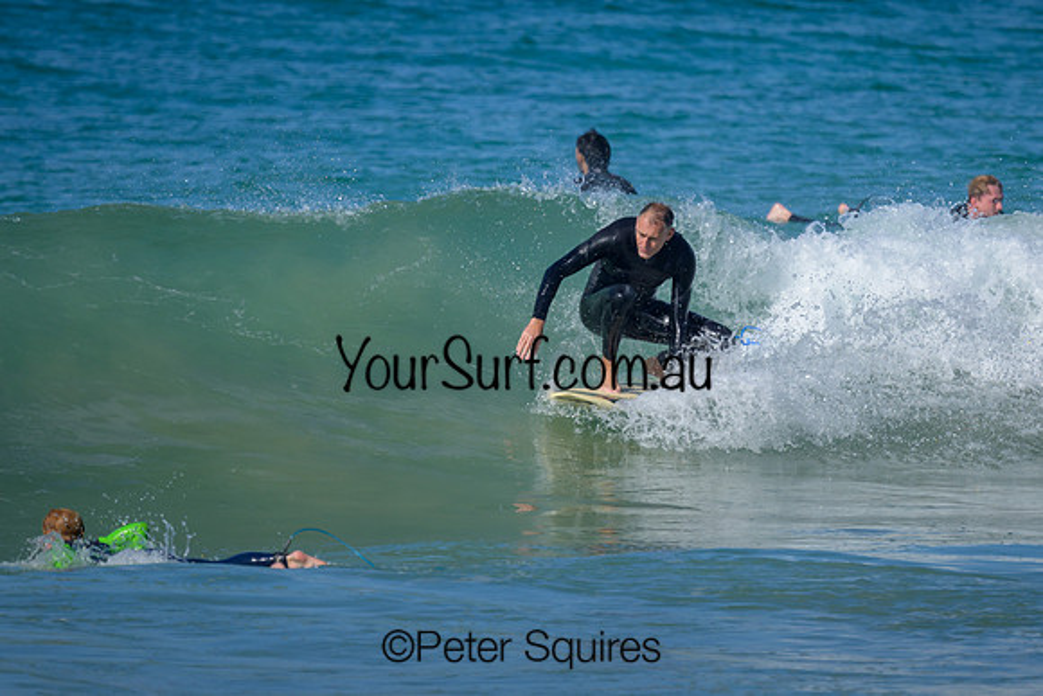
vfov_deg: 1.3
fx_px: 31836
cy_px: 306
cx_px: 652
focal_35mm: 1099
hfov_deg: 1.9
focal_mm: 800
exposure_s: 1/2000
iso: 320
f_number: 6.3
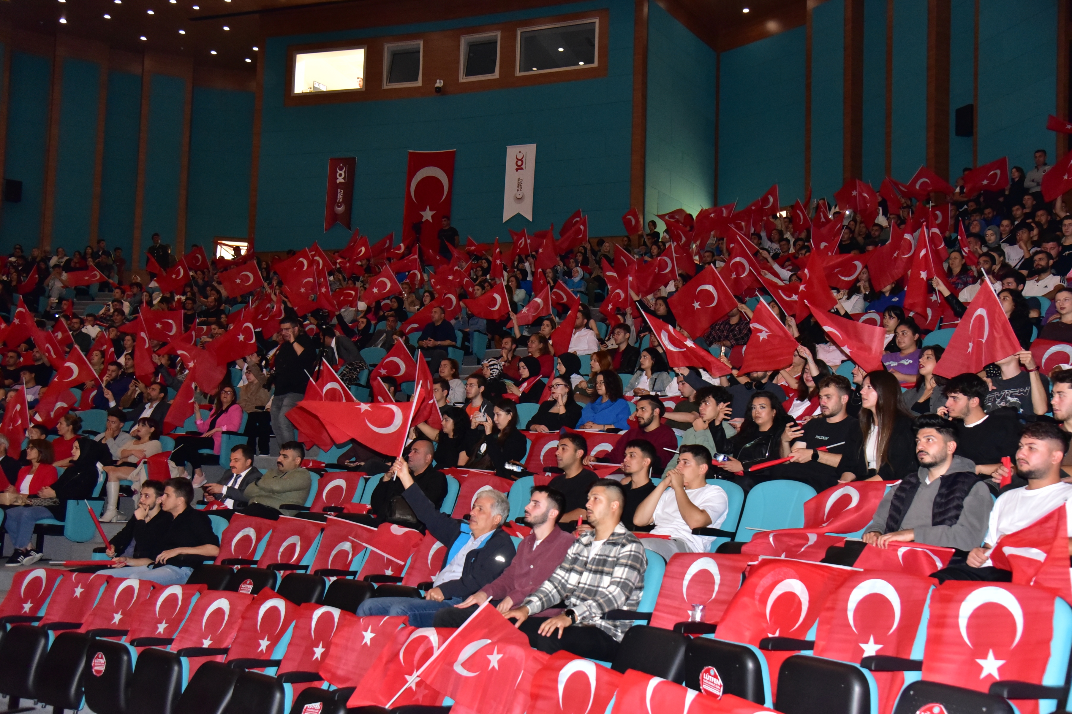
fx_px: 1131
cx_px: 536
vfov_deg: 35.0
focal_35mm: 38
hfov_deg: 50.7
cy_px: 357
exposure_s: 1/60
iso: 4000
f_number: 4.5
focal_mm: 38
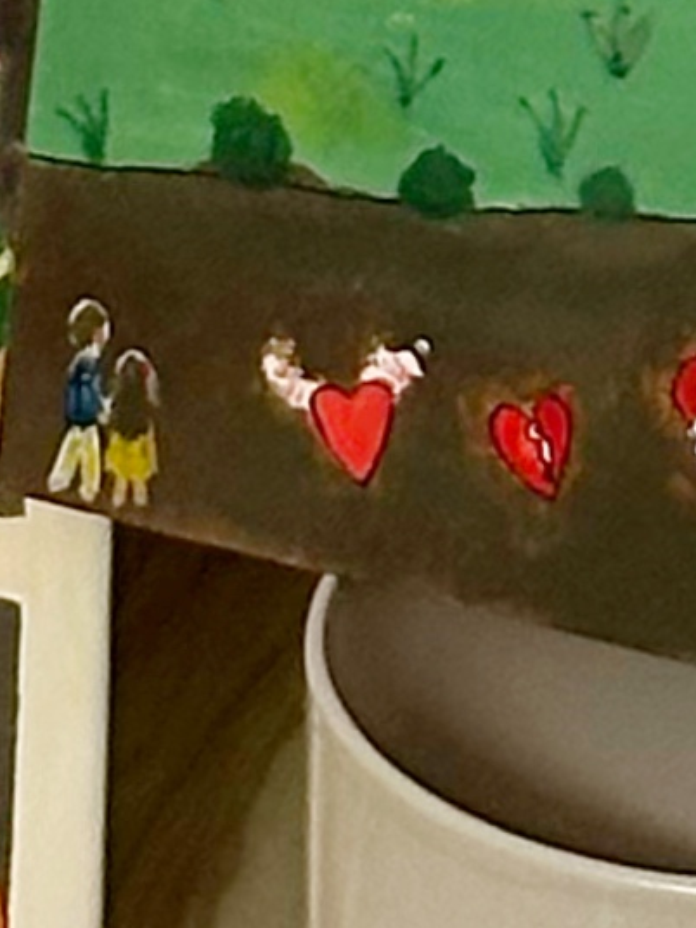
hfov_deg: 4.1
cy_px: -2060
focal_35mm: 361
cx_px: 132
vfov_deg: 5.1
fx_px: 9678
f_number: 1.78
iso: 80
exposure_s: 1/50
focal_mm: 6.86
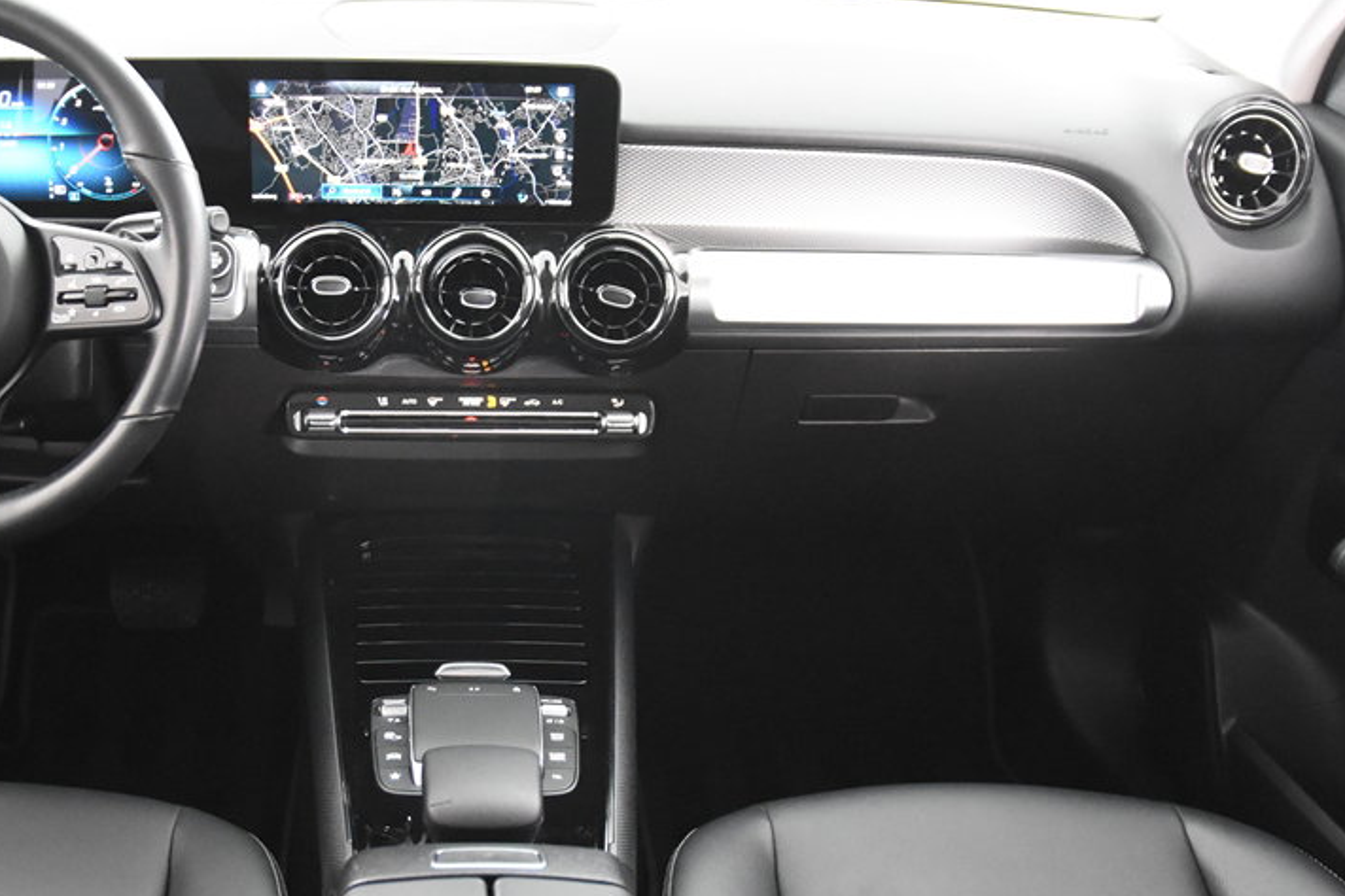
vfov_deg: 36.1
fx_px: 1372
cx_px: 458
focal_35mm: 37
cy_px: 502
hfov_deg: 51.3
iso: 6400
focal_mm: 17
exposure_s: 1/25
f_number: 2.8
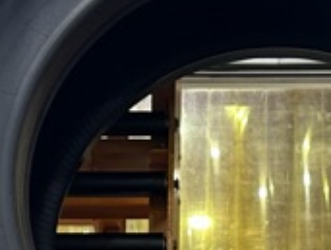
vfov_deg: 9.4
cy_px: 383
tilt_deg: +6.1
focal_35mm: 154
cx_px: 281
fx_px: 1476
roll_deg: +0.2
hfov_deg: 12.7
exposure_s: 1/60
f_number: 1.78
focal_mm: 6.86
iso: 200
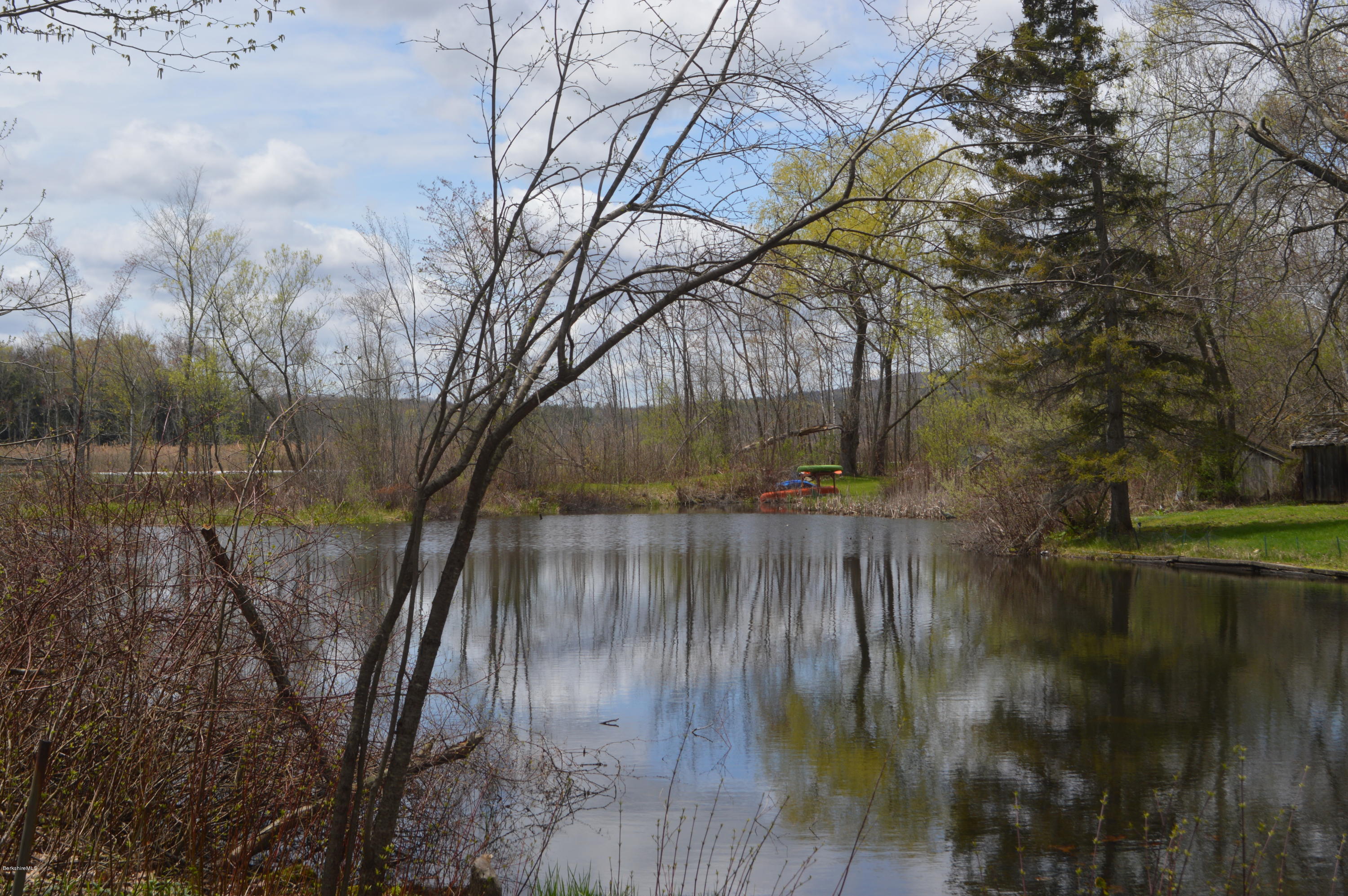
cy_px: 448
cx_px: 674
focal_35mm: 52
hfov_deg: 37.9
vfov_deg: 25.7
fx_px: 1964
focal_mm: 35
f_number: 9
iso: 100
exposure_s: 1/200
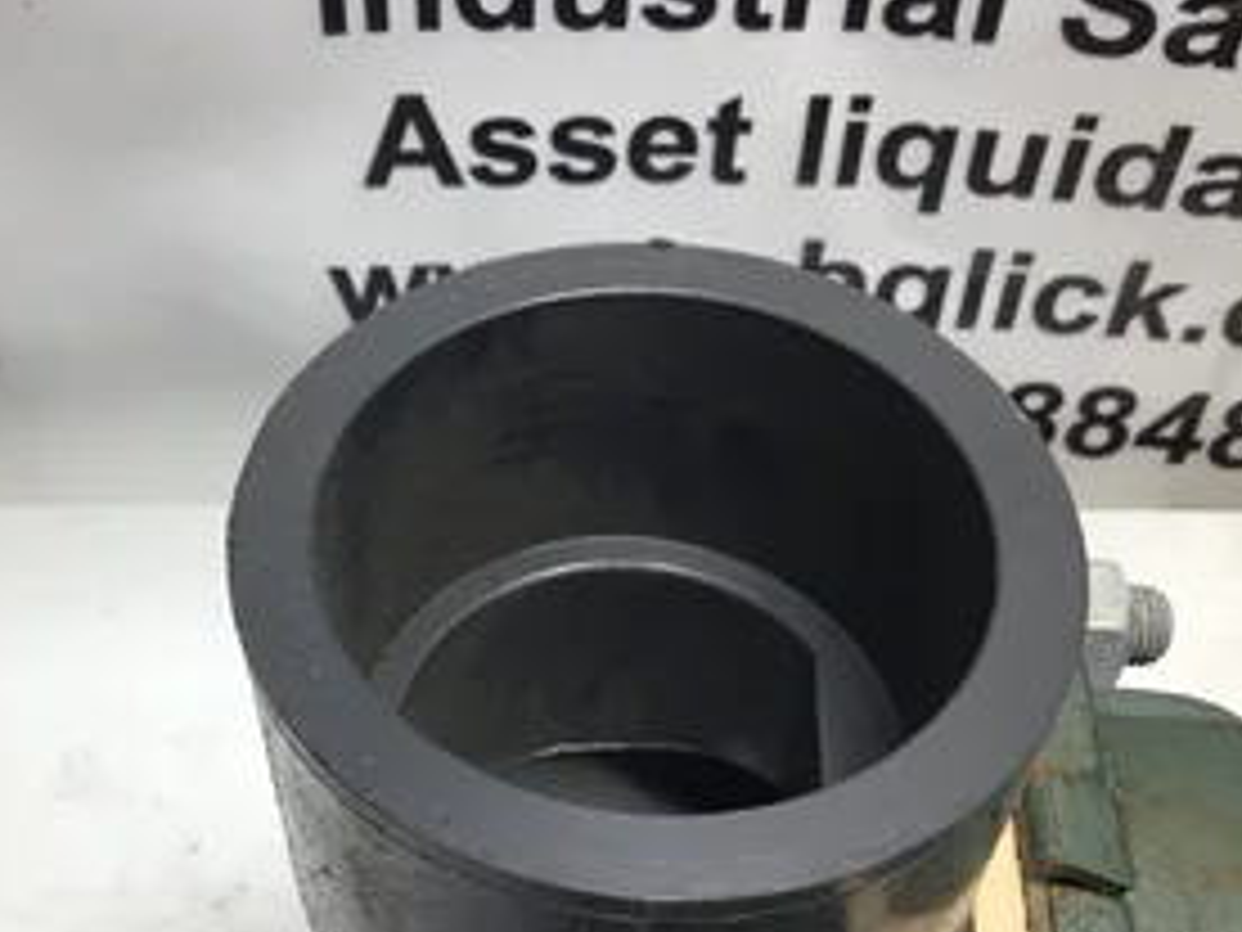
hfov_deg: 42.0
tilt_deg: -52.2
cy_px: 599
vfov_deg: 32.0
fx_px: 1615
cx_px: 522
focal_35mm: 45
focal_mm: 3.3
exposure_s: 1/120
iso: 32
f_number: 2.4
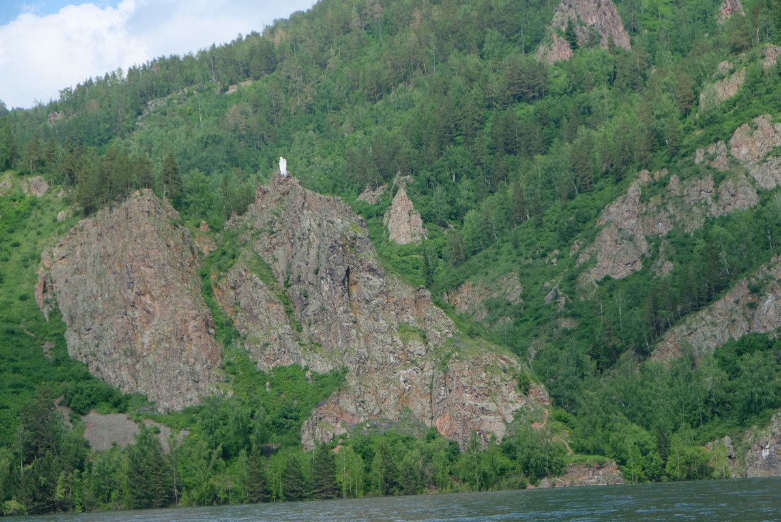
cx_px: 390
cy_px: 261
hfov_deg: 24.5
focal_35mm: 83
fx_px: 1801
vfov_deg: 16.5
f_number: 8
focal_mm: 55
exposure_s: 1/480
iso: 400
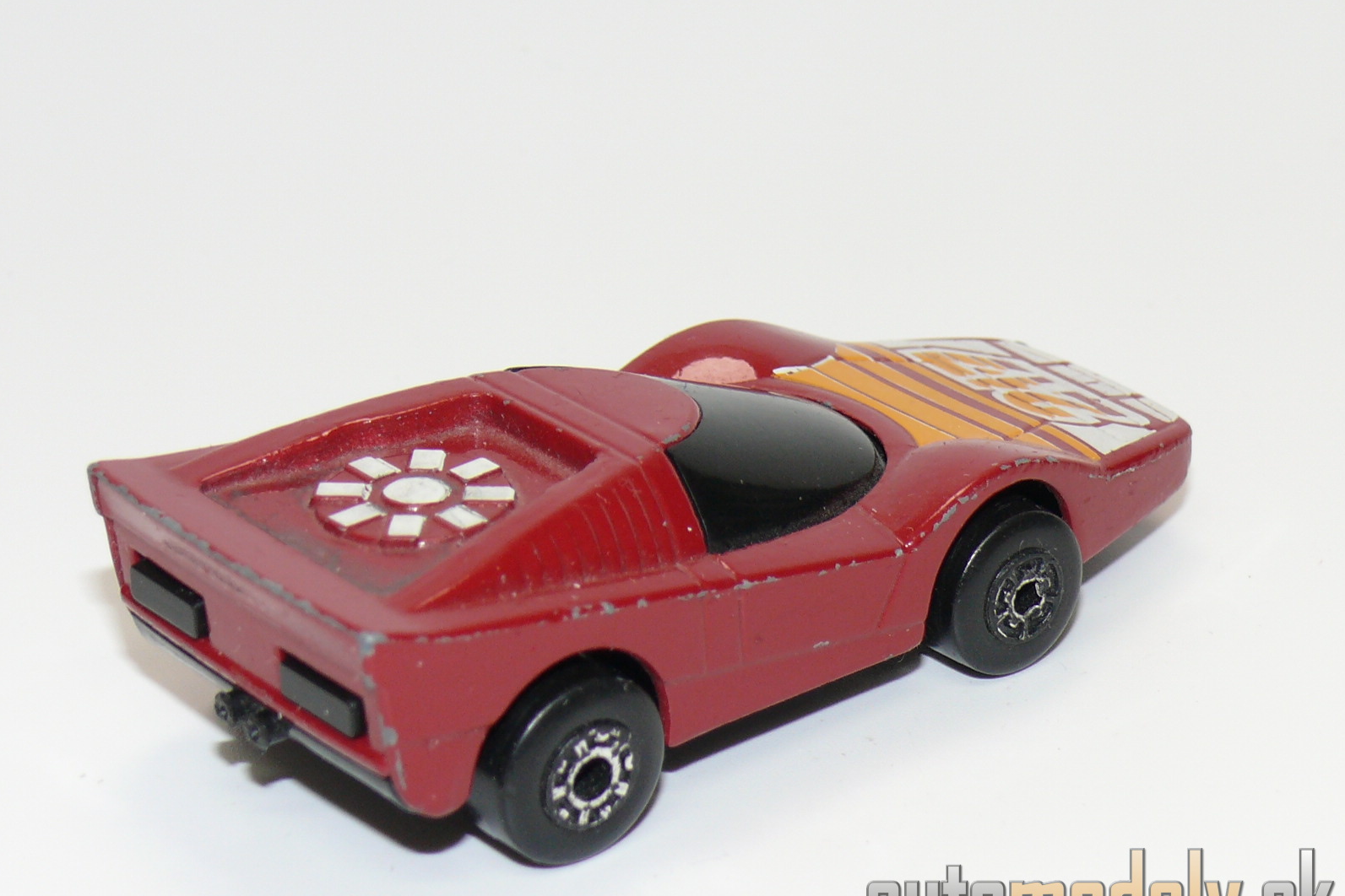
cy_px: 471
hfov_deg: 17.5
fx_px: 4371
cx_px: 671
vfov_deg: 11.7
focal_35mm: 117
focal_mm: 14.1
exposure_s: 1/30
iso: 100
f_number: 4
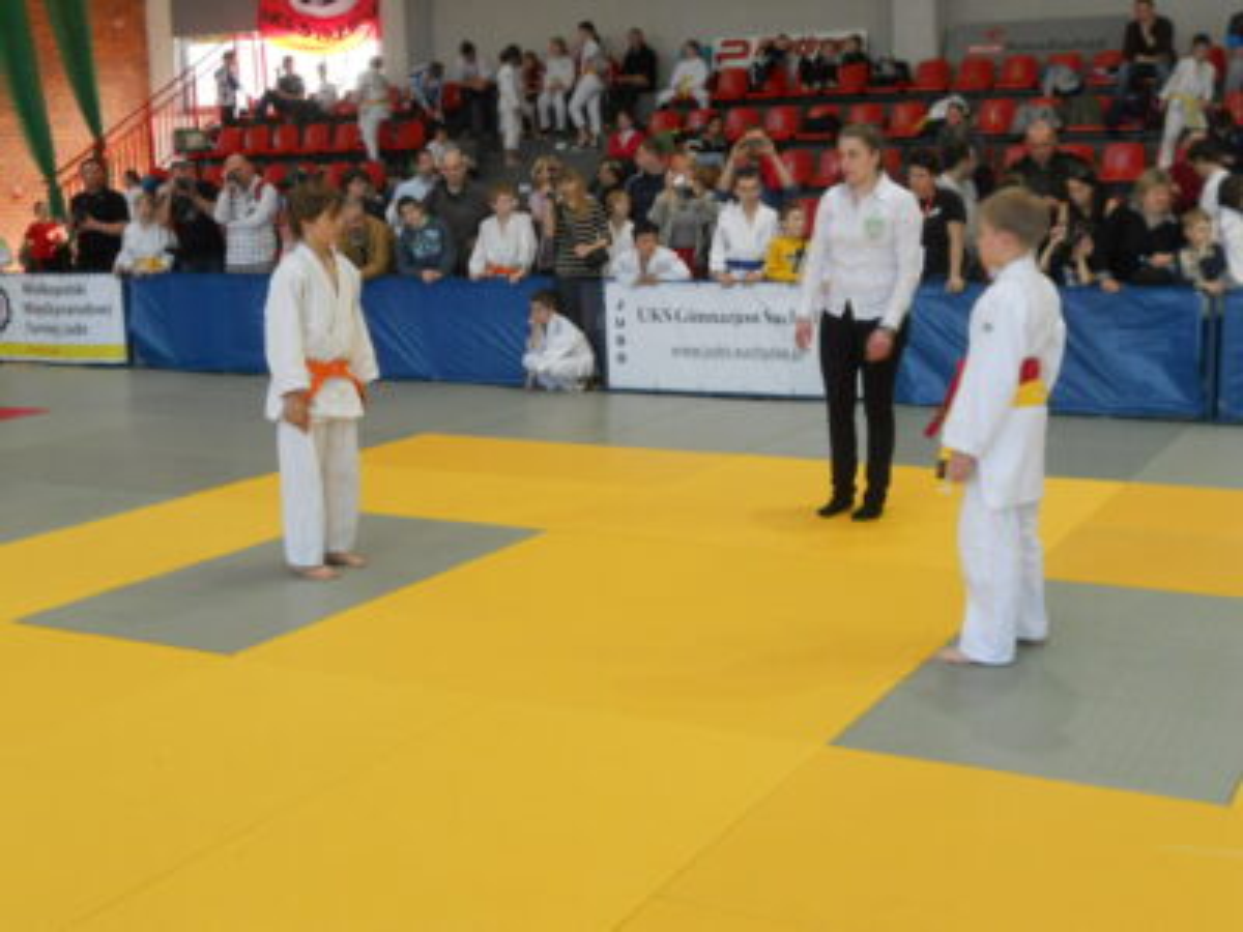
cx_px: 622
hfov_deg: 41.2
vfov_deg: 31.5
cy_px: 466
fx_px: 1652
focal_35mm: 46
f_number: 4.3
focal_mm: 8.2
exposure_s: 1/30
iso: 200
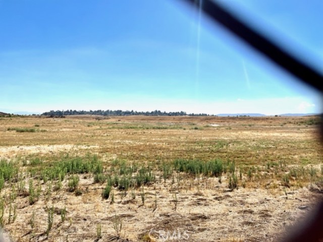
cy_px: 121
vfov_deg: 53.1
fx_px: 243
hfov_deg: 67.3
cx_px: 162
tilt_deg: +1.2
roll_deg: +0.0
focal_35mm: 26
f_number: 1.6
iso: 50
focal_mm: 5.1
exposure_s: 1/6897
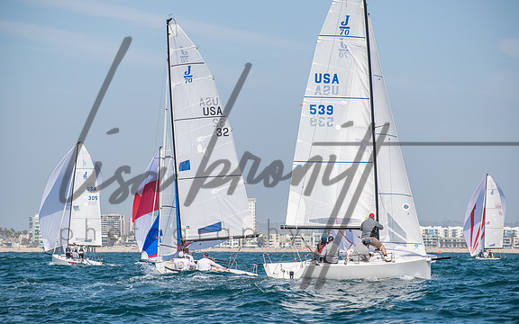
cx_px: 256
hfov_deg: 11.8
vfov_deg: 7.4
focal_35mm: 178
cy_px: 165
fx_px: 2518
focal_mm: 112
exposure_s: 1/1250
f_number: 6.3
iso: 200
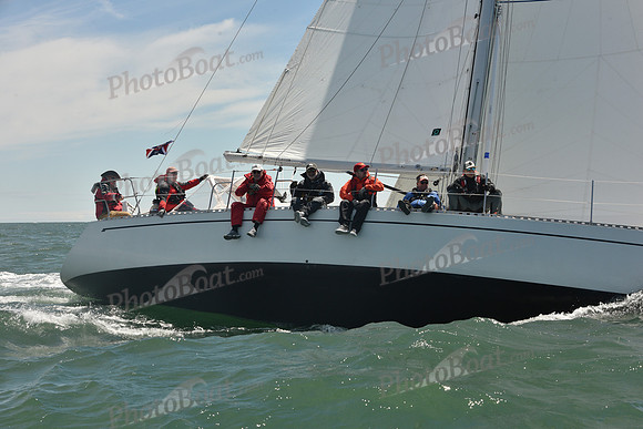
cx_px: 322
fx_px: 1251
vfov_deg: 19.5
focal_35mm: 70
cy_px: 214
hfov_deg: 28.8
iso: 320
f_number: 11
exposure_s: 1/800
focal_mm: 70
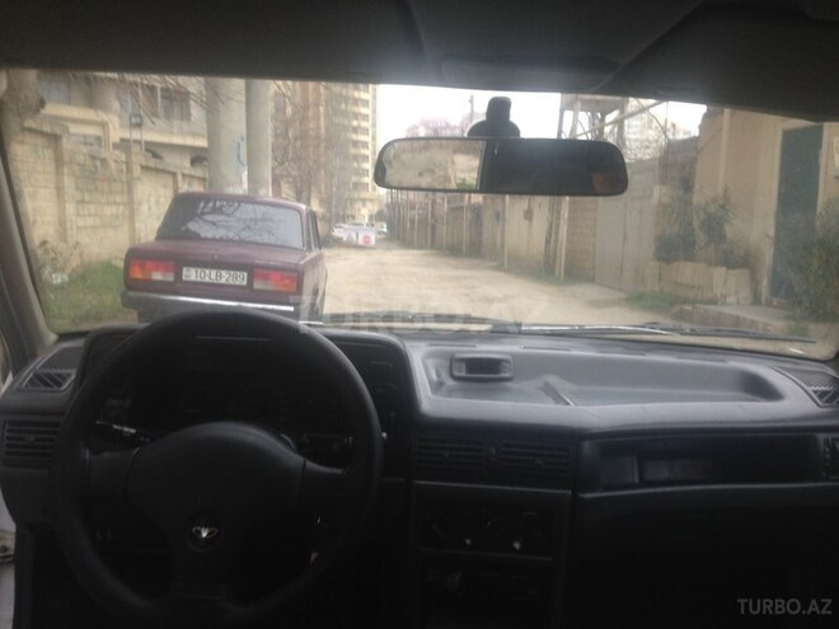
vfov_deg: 42.9
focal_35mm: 33
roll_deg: -3.3
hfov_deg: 55.4
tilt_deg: -5.9
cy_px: 314
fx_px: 800
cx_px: 420
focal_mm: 4.12
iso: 64
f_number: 2.4
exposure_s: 1/60
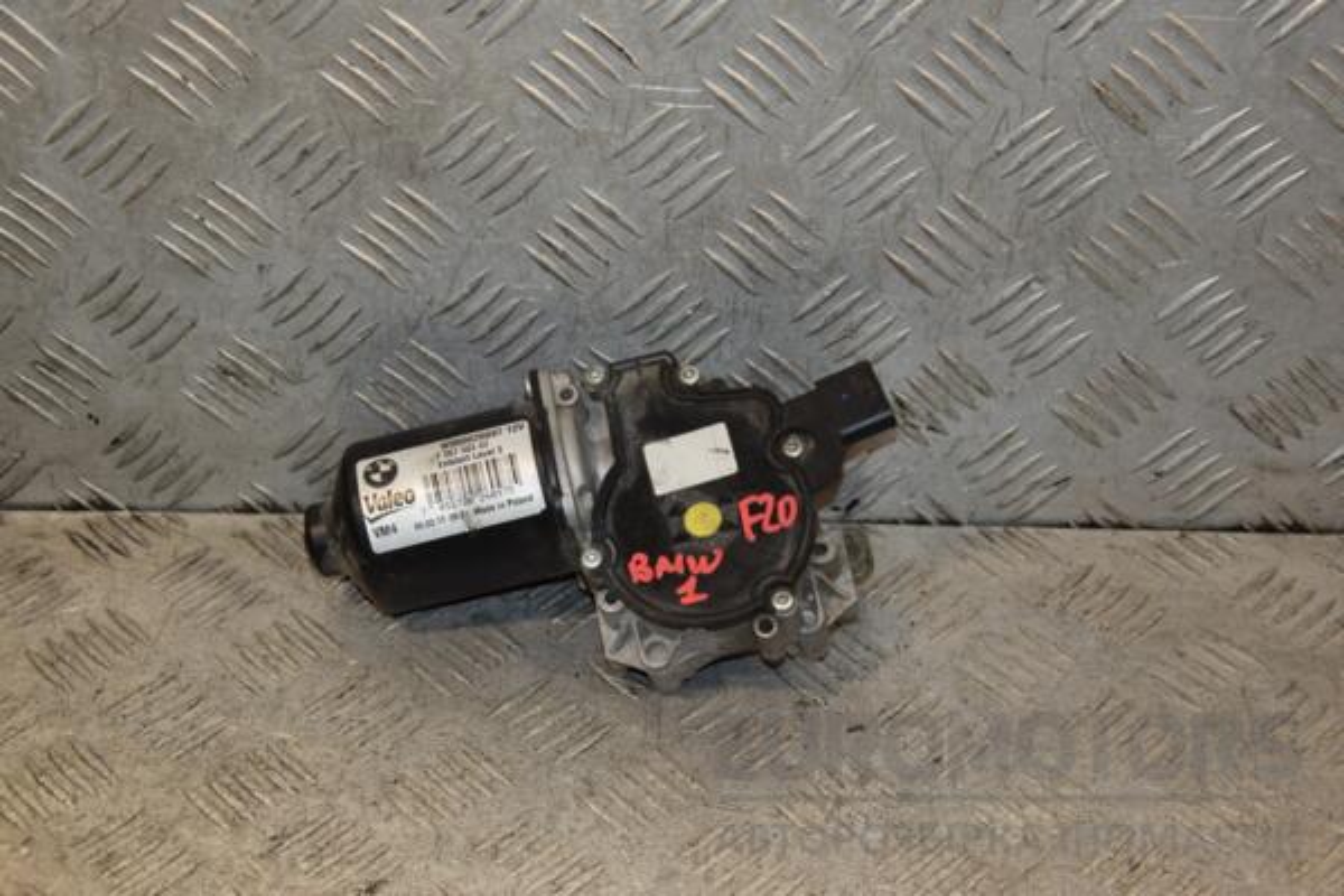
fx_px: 2688
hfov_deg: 28.1
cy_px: 448
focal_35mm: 72
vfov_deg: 18.9
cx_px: 672
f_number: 5.6
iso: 800
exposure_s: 1/200
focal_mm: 48
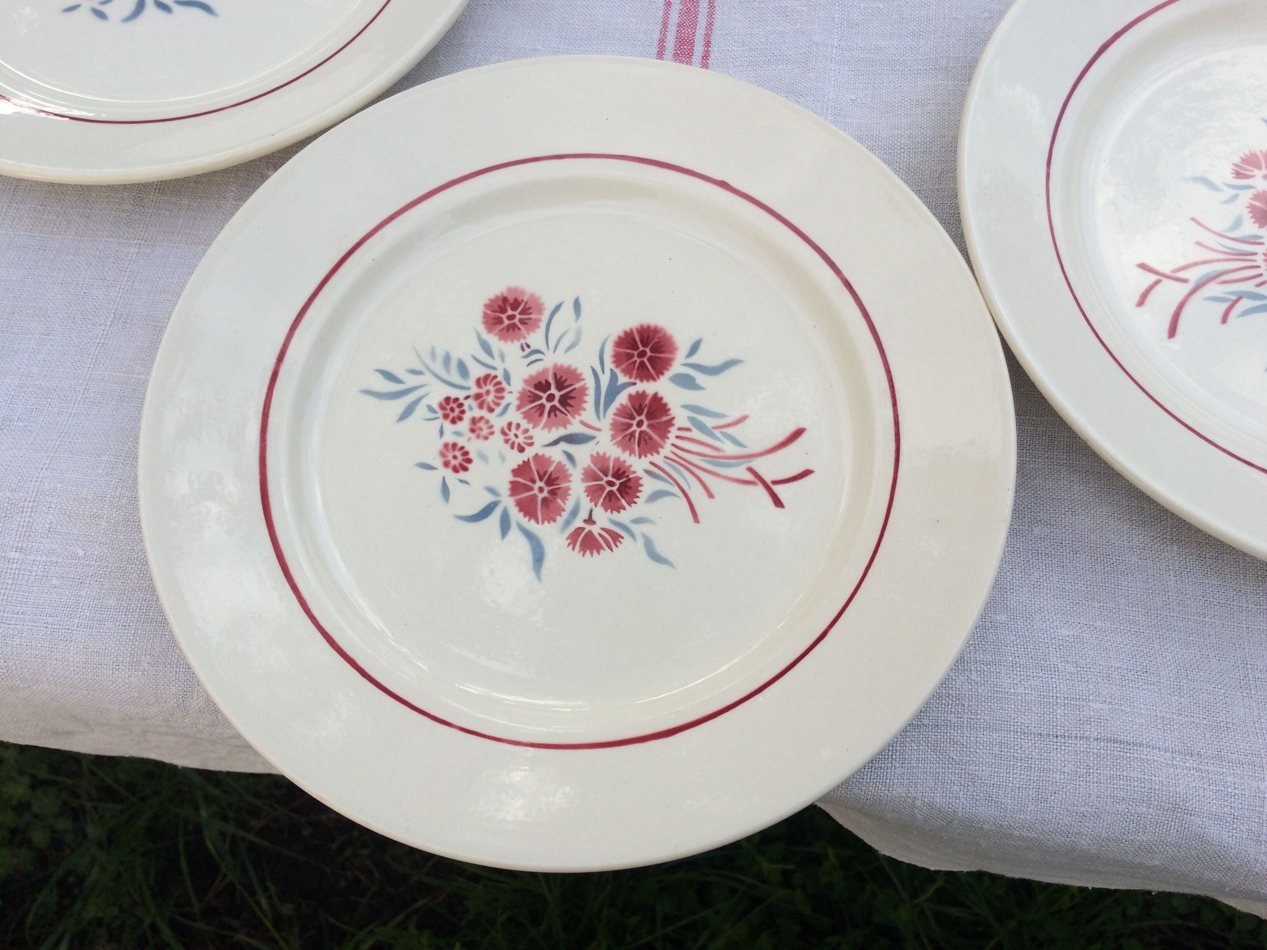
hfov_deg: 61.7
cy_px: 475
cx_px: 634
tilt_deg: -70.8
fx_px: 1061
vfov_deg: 48.2
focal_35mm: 29
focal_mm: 4.15
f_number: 2.2
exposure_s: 1/526
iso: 32
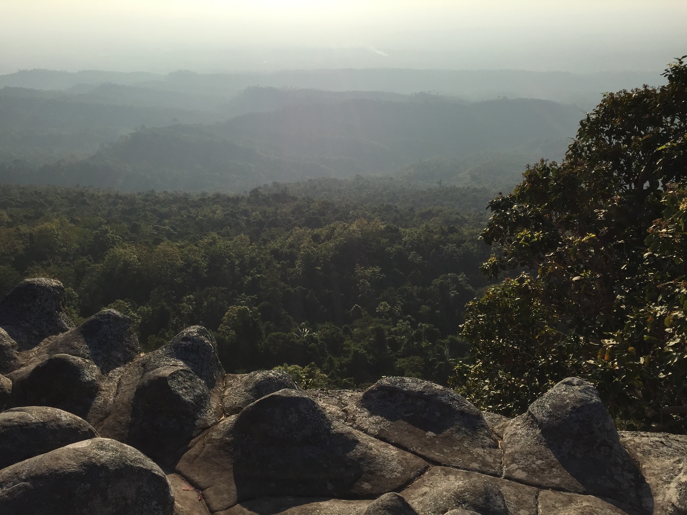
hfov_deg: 61.7
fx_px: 576
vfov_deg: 48.2
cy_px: 258
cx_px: 344
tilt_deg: -24.6
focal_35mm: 29
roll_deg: +0.7
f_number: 2.2
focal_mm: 4.15
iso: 32
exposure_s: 1/2639
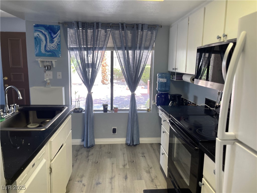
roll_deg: -1.0
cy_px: 96
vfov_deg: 54.9
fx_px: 186
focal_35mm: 25
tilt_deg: -7.6
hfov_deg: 69.4
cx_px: 128
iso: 80
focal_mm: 5.1
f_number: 1.6
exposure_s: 1/120
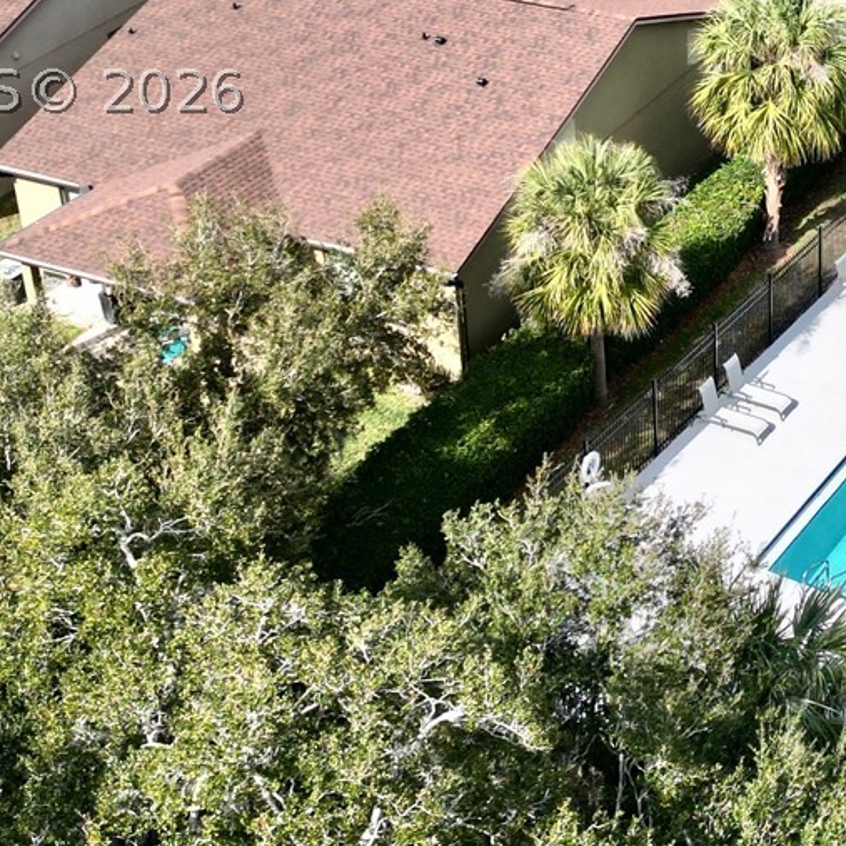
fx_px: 1853
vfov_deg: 25.0
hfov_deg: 25.0
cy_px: 90
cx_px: 754
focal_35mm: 67
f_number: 1.7
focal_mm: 6.72
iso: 200
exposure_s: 1/2500
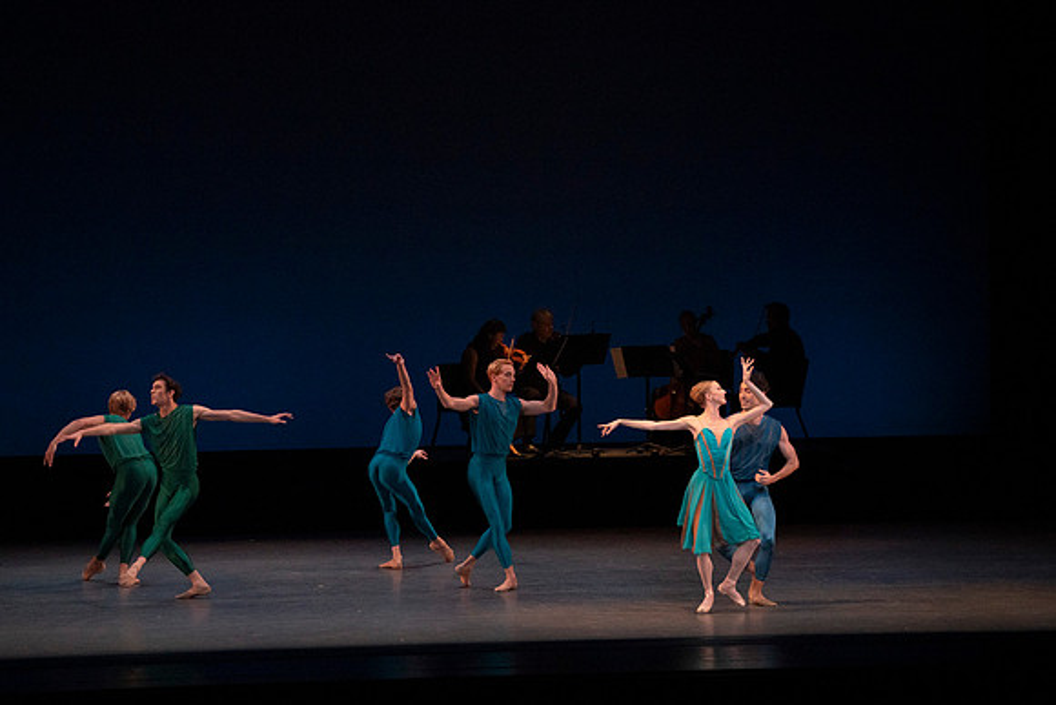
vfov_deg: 7.9
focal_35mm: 173
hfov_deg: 11.9
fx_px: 5076
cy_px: 352
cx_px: 528
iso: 8000
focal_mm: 173
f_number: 7.1
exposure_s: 1/400
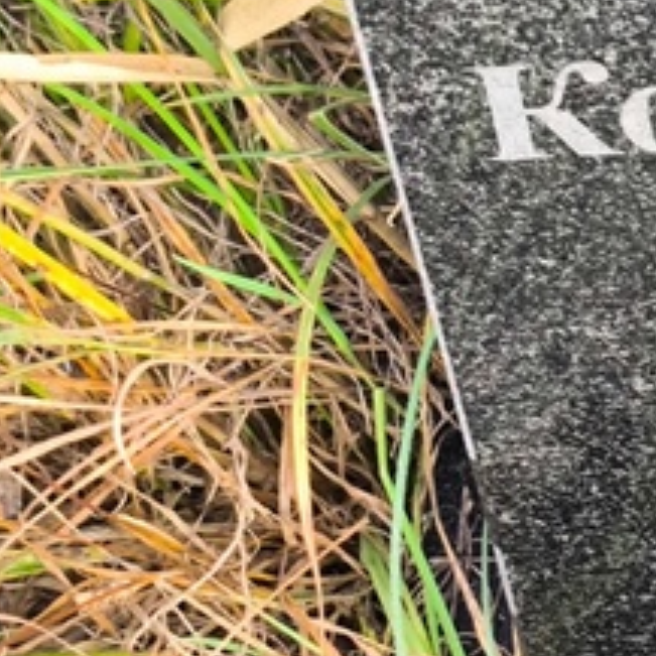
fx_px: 3495
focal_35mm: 163
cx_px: 1144
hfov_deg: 10.2
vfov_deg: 10.6
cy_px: -109
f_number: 1.7
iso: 100
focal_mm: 4.71
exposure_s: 1/60
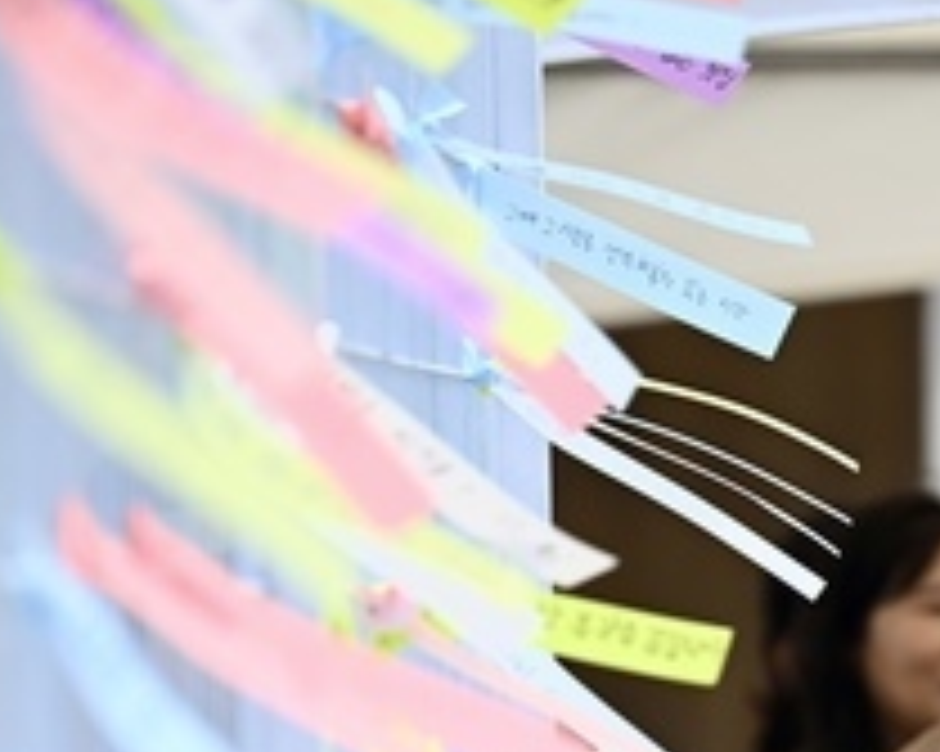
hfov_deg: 4.0
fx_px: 13320
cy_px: 790
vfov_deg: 3.2
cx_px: 751
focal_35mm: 479
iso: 100
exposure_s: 1/1600
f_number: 2.8
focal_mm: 170
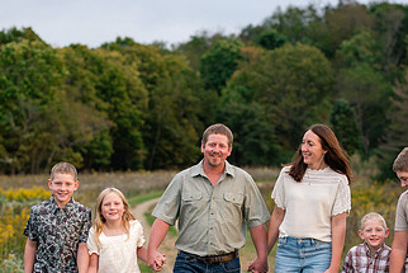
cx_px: 226
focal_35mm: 153
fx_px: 1735
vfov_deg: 9.0
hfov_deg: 13.4
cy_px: 225
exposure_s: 1/250
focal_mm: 85
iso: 640
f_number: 3.2
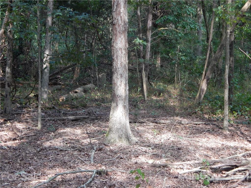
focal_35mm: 54
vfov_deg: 27.0
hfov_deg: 35.5
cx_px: 126
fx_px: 392
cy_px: 94
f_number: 3.8
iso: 400
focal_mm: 9.7
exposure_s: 1/125
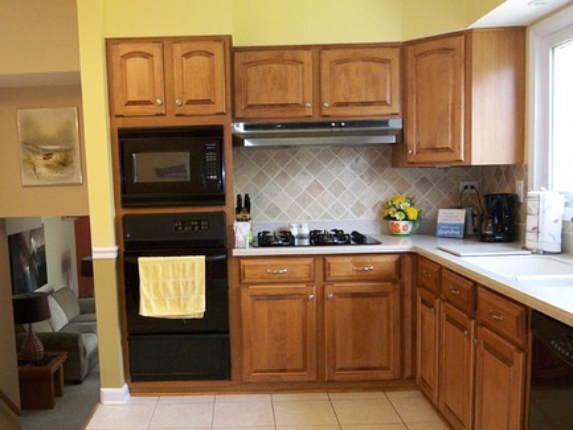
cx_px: 229
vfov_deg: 41.8
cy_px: 225
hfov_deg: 53.6
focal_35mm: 34
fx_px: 563
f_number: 2.8
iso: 160
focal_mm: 3.8
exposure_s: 1/30
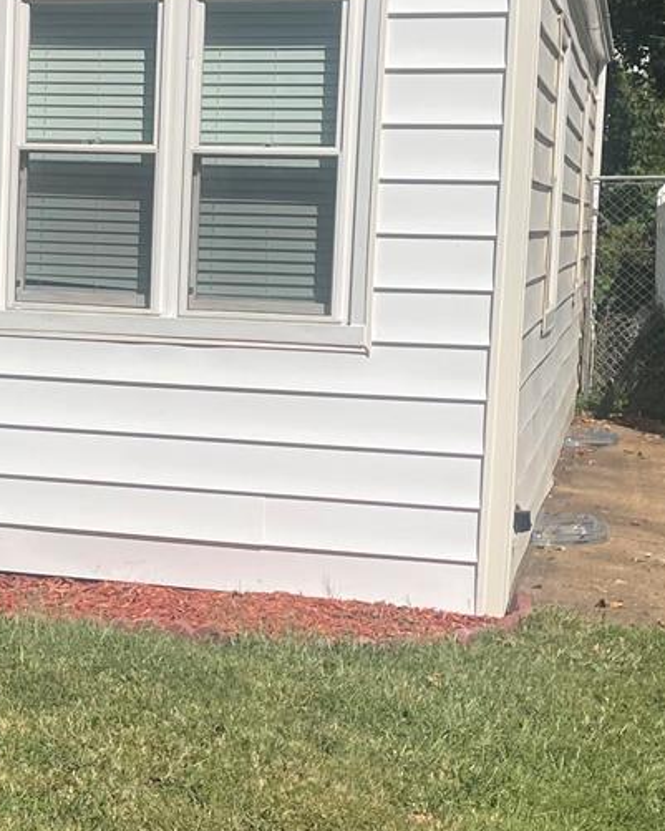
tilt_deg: -3.3
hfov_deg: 18.5
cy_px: 393
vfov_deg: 23.6
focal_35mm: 81
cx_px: 0
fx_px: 1992
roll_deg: -2.7
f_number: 1.6
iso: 32
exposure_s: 1/7299
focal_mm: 4.2
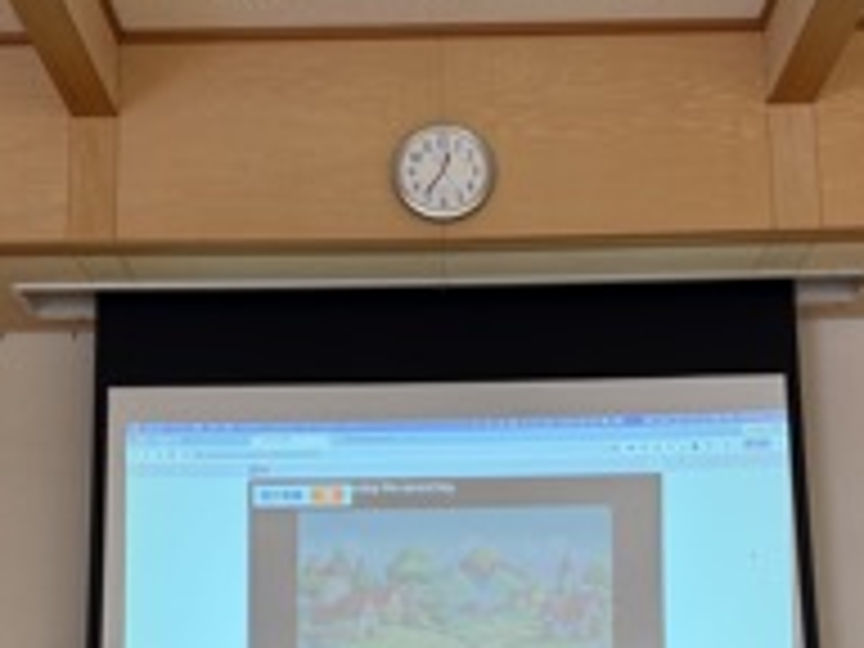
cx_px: 423
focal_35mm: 50
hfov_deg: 38.2
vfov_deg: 28.1
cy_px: 576
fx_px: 1248
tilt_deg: +11.8
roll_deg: -0.1
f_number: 1.78
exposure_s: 1/120
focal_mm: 6.76
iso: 160
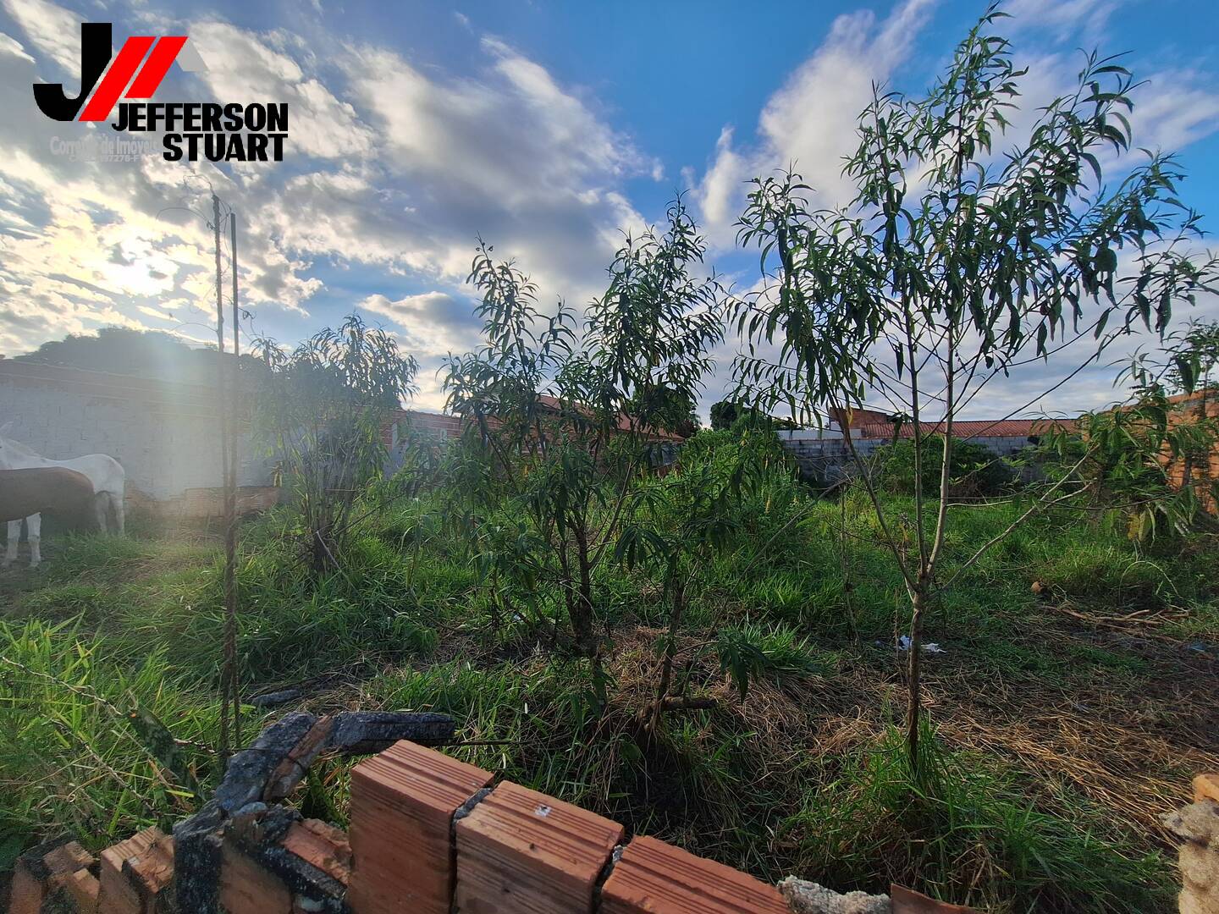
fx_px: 458
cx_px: 610
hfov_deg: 106.2
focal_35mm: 13
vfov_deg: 89.9
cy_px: 457
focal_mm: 1.74
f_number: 2.2
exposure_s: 1/1792
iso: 40
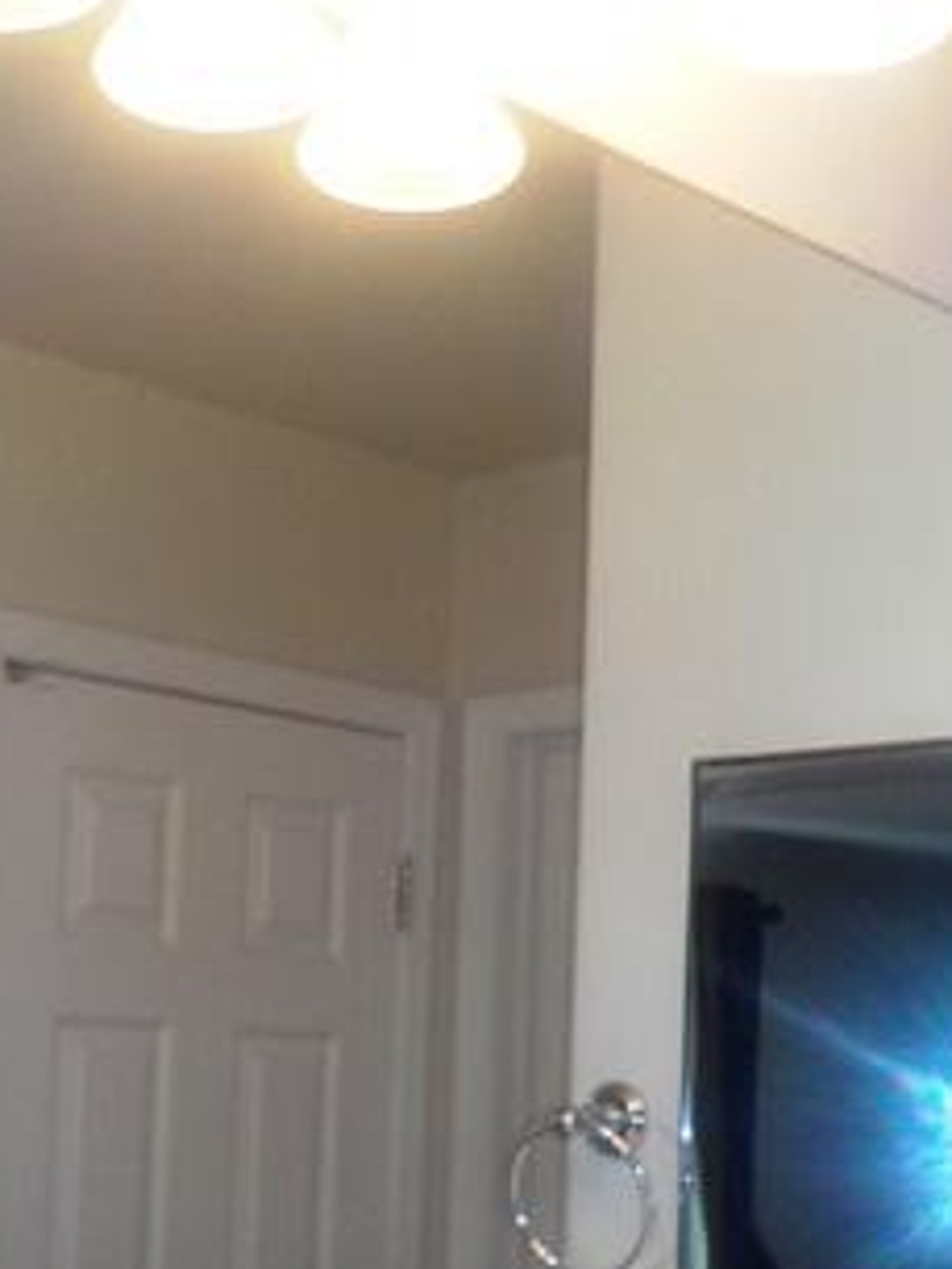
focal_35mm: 63
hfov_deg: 23.0
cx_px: 212
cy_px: 865
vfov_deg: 30.4
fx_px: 2309
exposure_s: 1/30
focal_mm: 4.1
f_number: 3.3
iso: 160
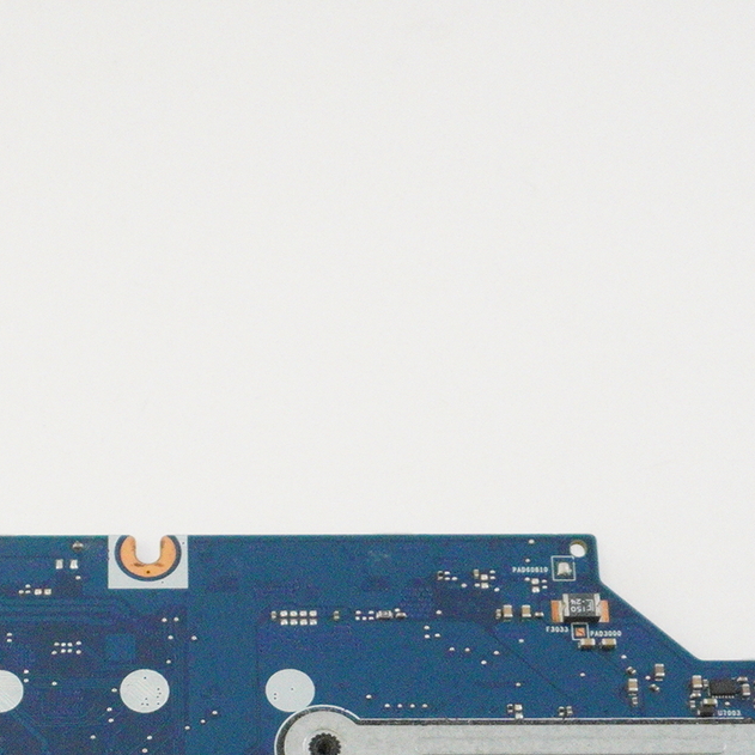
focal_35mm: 101
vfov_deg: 16.3
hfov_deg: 17.0
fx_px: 2492
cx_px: 106
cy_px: 986
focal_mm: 20
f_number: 6.3
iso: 4000
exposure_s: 1/160
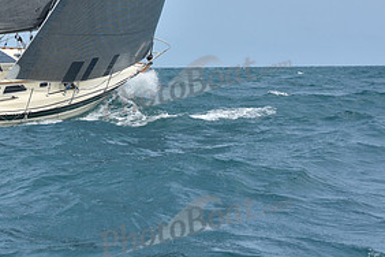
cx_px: 30
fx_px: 1540
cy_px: 32
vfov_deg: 9.5
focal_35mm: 144
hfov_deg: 14.1
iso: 250
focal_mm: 70
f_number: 10
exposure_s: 1/800
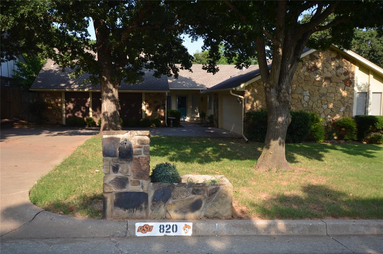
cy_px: 127
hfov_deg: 57.3
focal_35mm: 33
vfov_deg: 39.8
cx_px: 192
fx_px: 350
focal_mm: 22
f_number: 5
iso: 100
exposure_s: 1/250
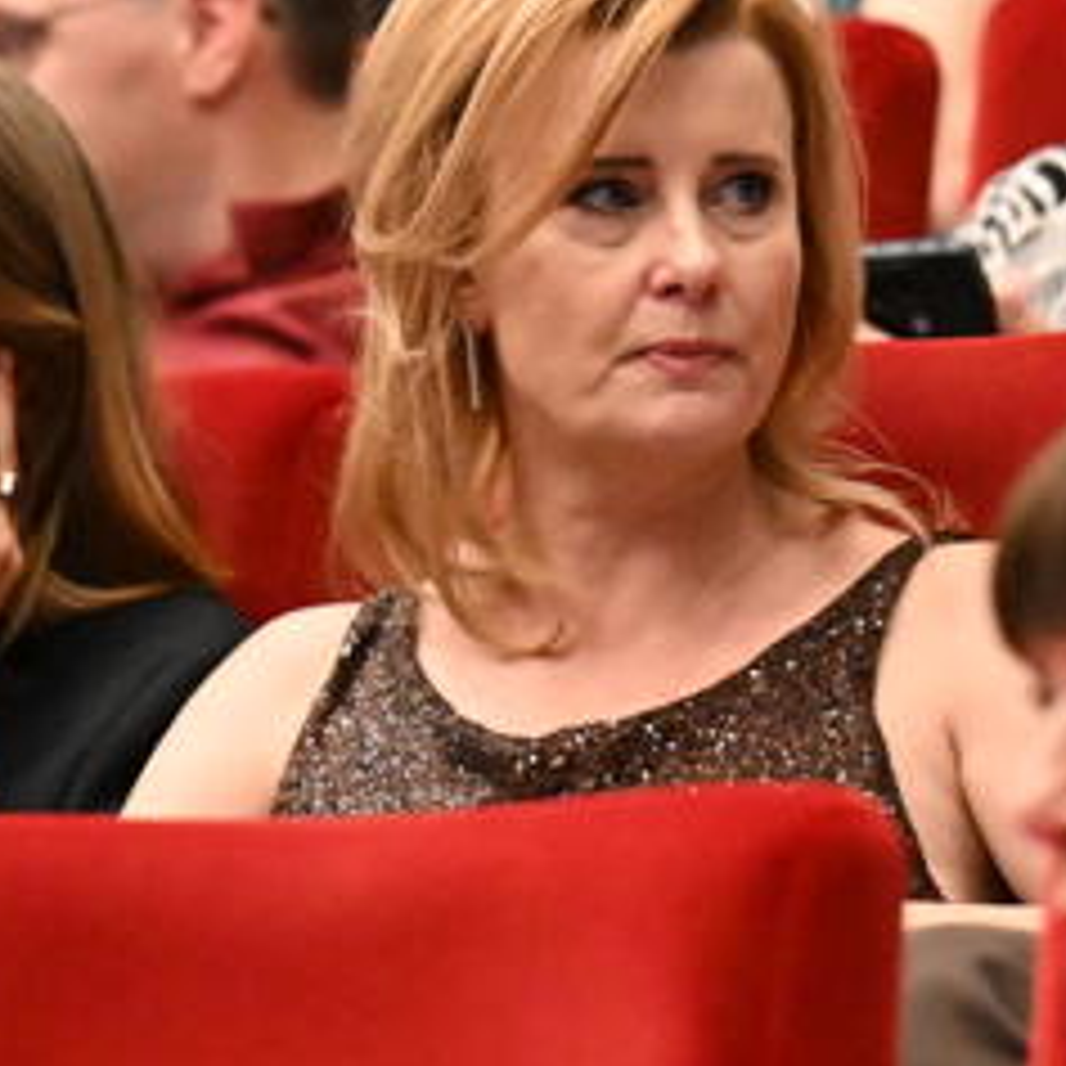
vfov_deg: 3.9
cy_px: 238
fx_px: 15504
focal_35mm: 445
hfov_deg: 3.9
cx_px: 418
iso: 10000
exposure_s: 1/200
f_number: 2.8
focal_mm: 120
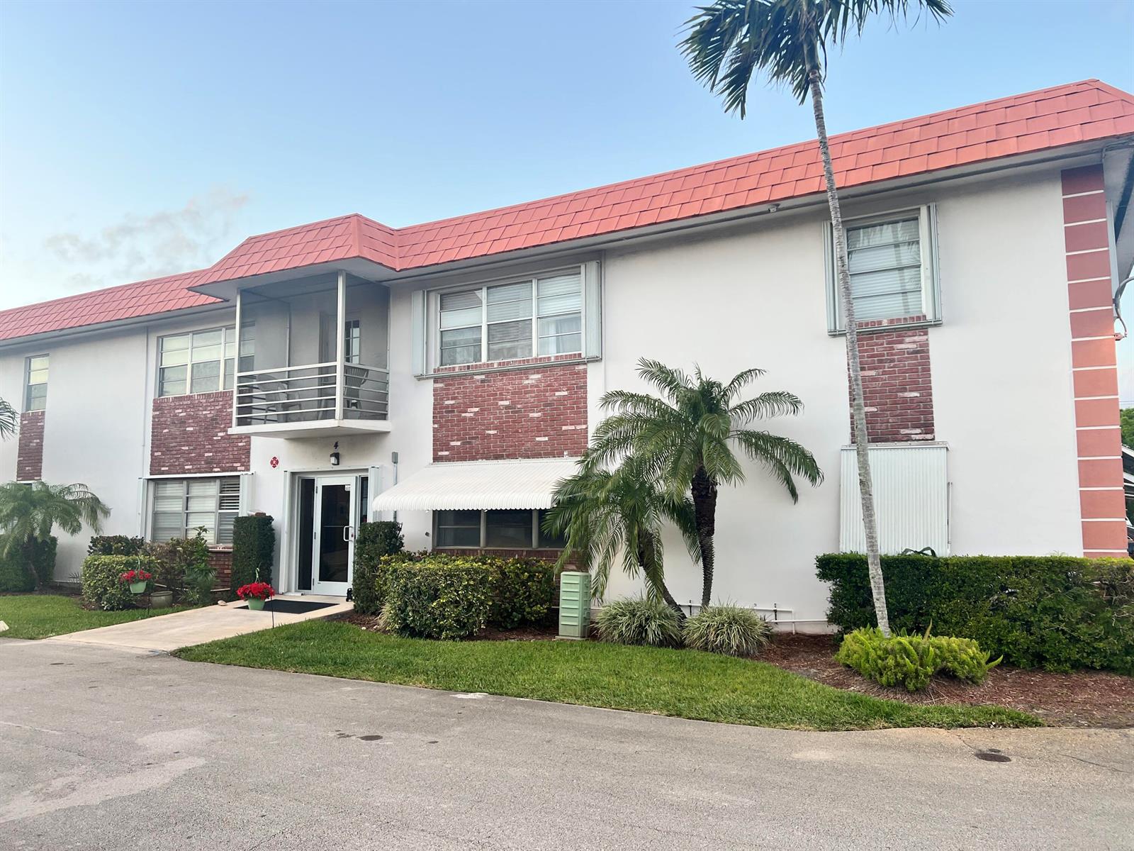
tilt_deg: +6.4
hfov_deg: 67.3
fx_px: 852
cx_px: 567
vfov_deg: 53.1
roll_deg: +0.3
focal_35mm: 26
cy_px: 426
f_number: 1.5
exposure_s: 1/121
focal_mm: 5.7
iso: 50
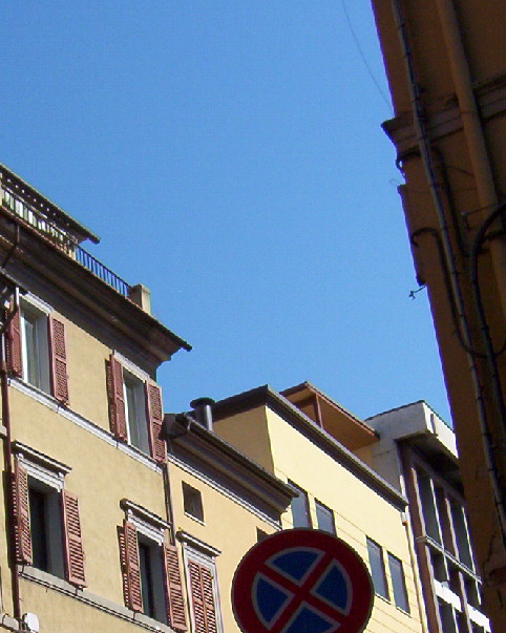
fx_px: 1292
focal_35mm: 69
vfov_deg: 26.9
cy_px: 524
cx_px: 130
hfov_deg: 22.0
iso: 100
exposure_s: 1/873
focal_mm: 5.54
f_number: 5.24
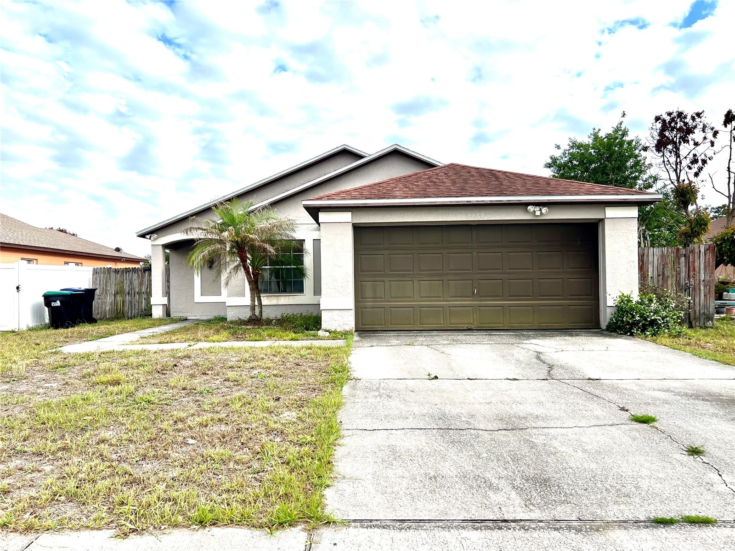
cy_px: 276
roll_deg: +2.4
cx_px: 368
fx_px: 552
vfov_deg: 53.1
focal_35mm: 26
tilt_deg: +0.2
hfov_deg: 67.3
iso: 50
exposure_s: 1/3165
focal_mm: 5.7
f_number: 1.5
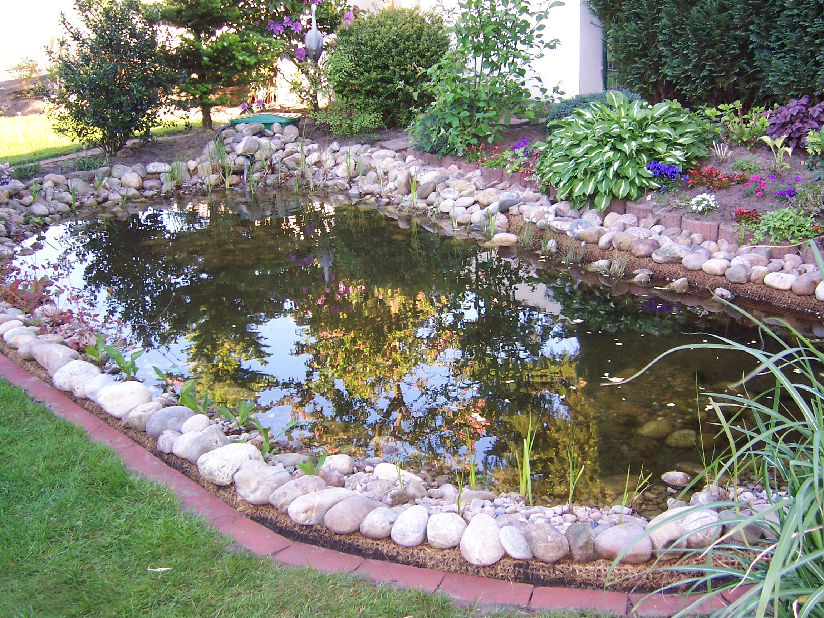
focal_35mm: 44
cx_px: 412
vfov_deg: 32.9
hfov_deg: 42.9
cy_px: 309
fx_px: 1047
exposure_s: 1/60
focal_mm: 7.3
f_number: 3.3
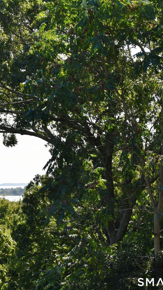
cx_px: -14
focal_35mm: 111
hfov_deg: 10.8
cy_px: 146
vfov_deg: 19.3
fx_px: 852
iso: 200
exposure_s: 1/500
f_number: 5.6
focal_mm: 70
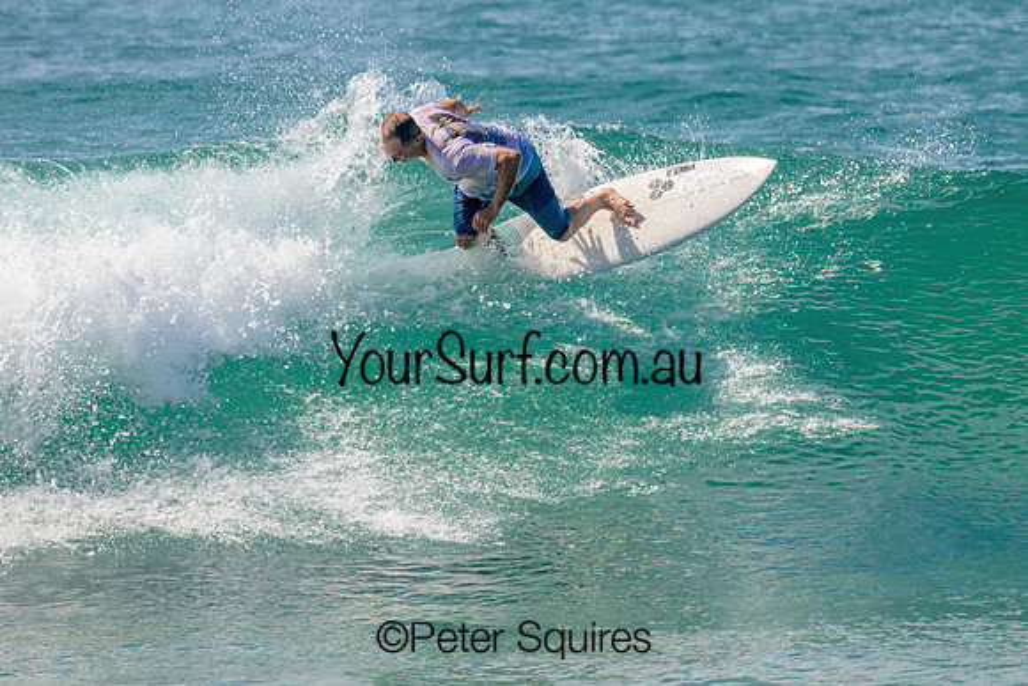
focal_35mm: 794
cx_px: 578
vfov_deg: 1.7
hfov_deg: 2.6
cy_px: 312
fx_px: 22688
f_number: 11
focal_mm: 550
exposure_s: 1/2000
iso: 800
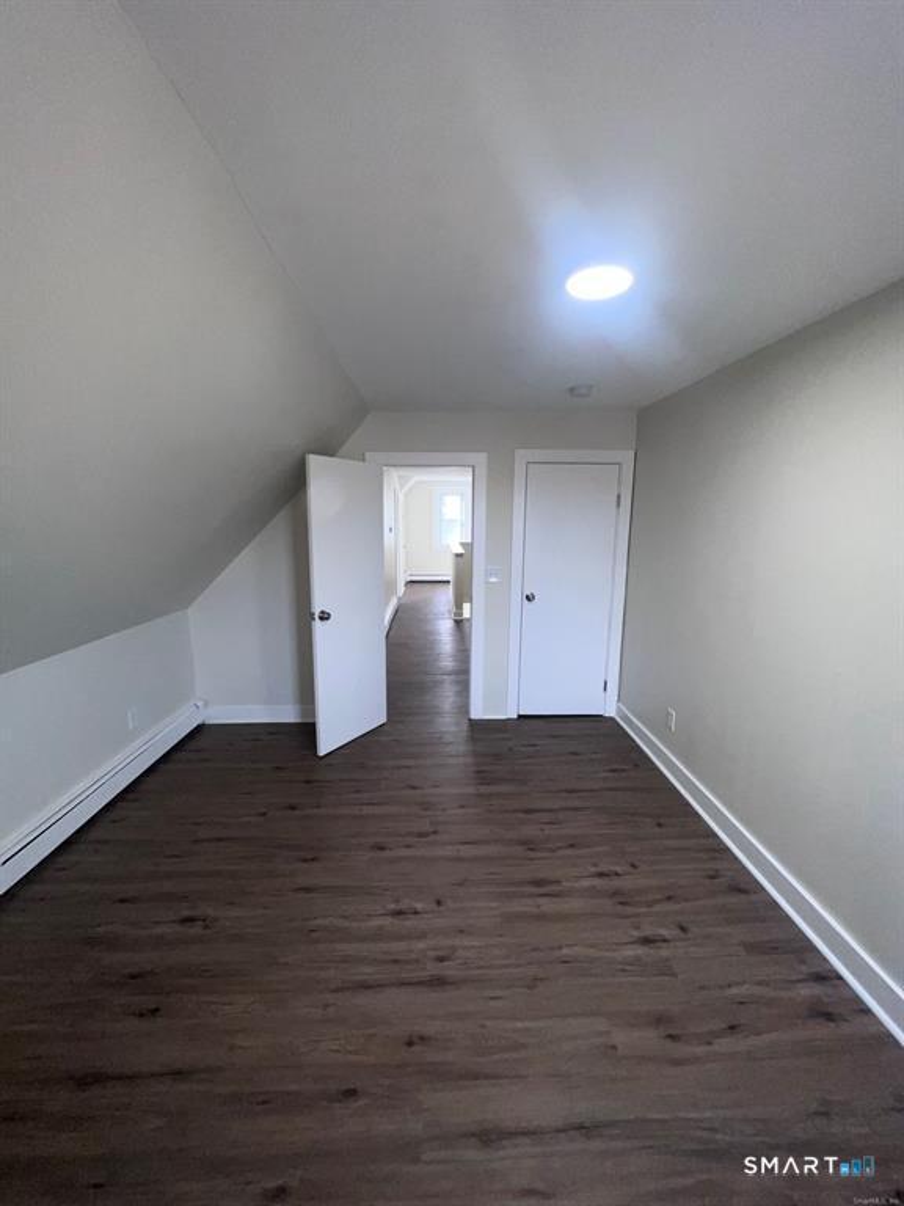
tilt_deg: -10.2
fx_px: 453
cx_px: 452
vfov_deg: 106.2
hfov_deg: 89.9
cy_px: 603
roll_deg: -1.0
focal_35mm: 13
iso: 64
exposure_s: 1/122
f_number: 1.8
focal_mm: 1.57
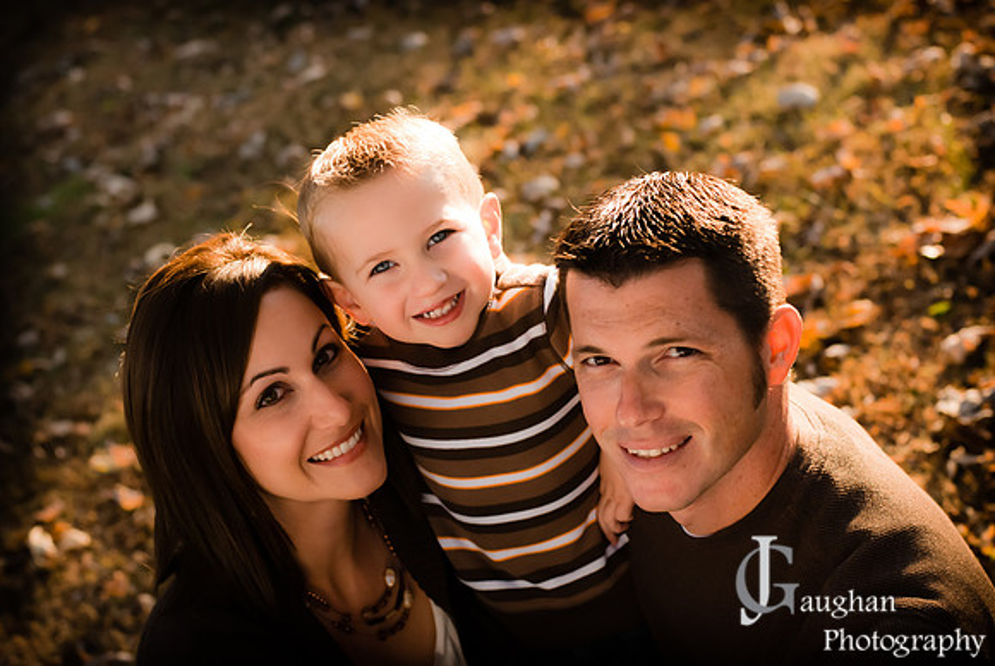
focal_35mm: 75
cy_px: 333
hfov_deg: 27.0
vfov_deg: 18.2
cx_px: 498
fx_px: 2075
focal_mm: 50
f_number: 3.5
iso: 400
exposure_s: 1/640
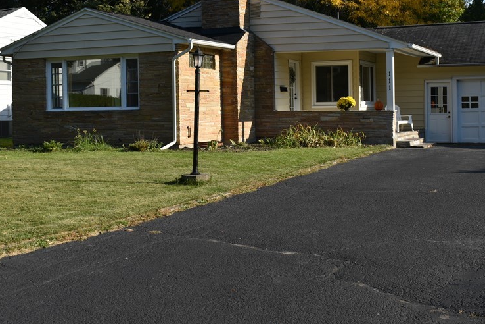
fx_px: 714
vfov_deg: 25.4
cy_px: 106
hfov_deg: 37.5
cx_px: 259
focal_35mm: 53
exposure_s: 1/250
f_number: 8
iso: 110
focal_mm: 24
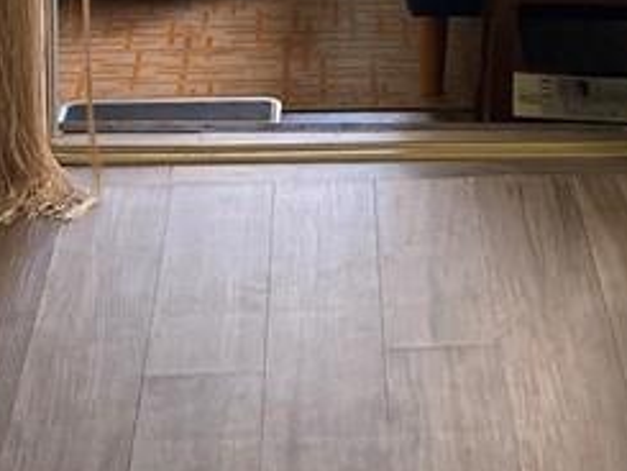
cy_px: -276
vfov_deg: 12.0
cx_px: 583
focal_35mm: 117
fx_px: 2120
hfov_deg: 16.6
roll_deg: -1.6
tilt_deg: -13.0
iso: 100
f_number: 1.8
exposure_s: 1/60
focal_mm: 3.99
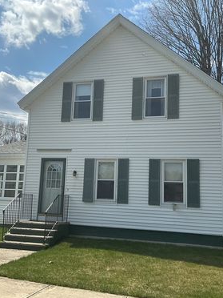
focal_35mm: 39
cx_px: 92
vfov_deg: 47.9
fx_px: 335
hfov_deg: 36.7
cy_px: 149
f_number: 1.8
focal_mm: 3
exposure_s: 1/2801
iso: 25
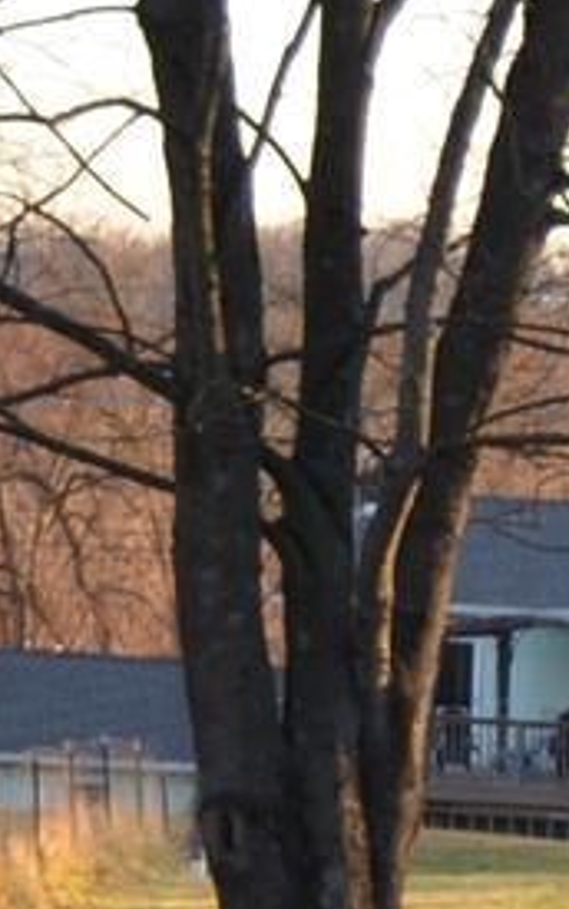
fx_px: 7316
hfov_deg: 4.2
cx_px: 1922
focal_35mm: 295
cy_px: 1008
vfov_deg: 7.1
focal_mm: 26
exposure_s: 1/200
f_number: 4.2
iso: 200
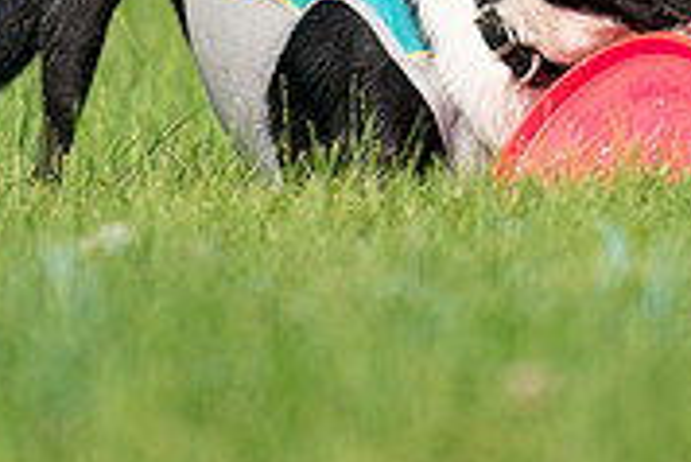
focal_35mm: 1951
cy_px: -235
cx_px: 664
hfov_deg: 1.1
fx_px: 37478
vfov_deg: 0.7
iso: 1250
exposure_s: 1/4000
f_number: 6.3
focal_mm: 600
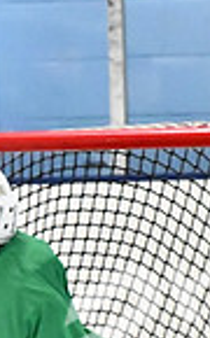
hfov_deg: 1.1
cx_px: -63
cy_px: 416
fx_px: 11283
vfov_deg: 1.7
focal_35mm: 1226
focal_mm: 200
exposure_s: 1/1600
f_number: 2.8
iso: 8000
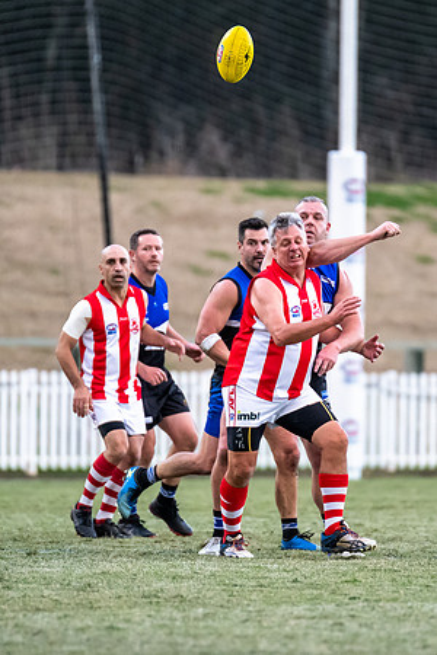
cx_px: 287
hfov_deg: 2.2
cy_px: 262
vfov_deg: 3.3
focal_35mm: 623
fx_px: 11346
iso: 2800
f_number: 2.8
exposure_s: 1/1250
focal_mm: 300
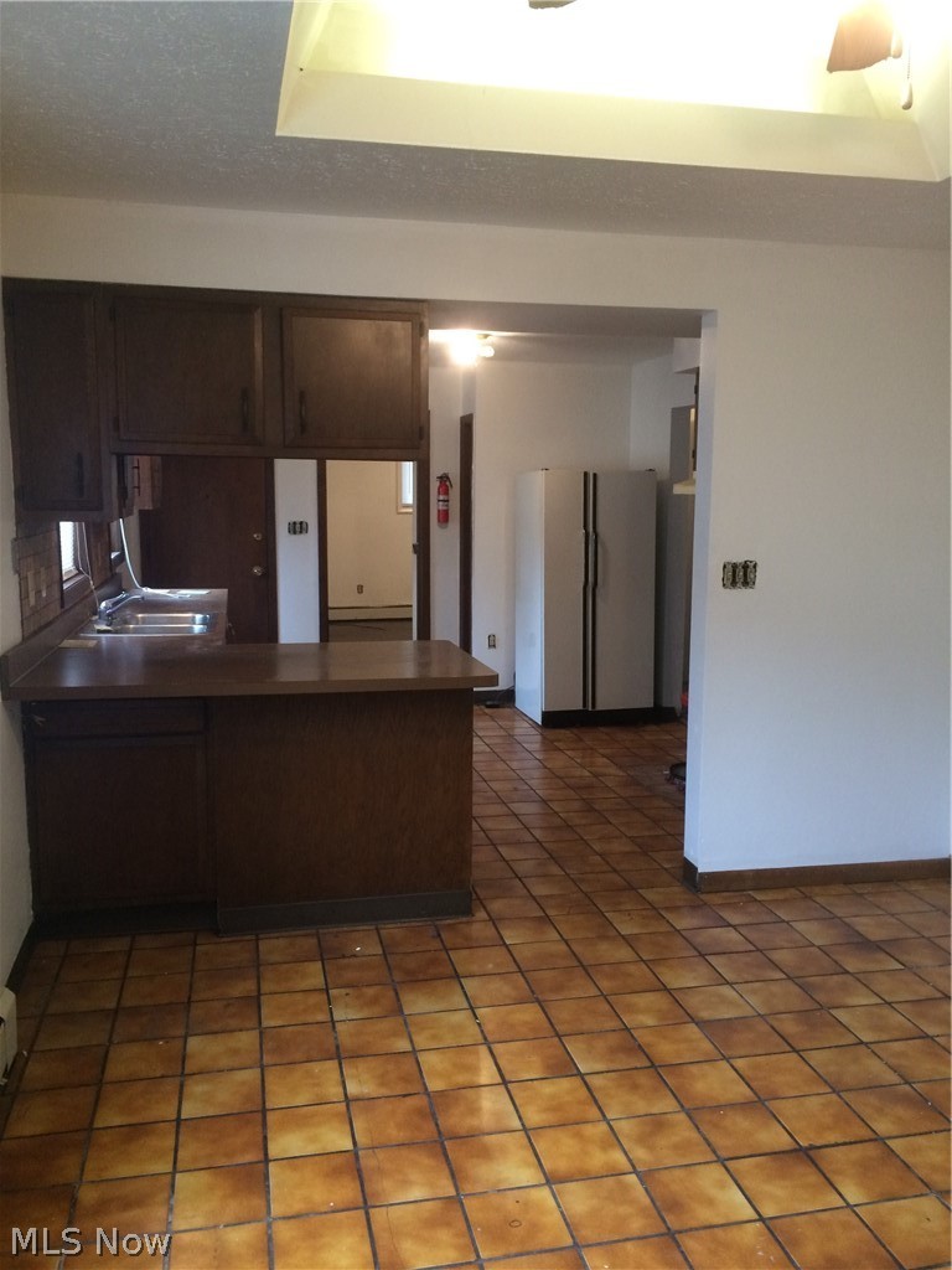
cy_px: 635
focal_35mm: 29
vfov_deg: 61.7
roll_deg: +0.4
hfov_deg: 48.2
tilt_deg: -7.3
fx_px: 1063
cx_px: 476
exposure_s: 1/30
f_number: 2.2
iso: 160
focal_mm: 4.15
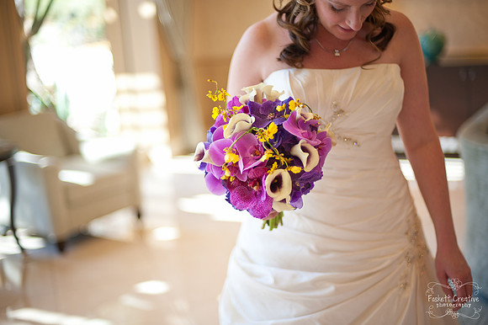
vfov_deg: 27.0
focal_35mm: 50
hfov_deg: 39.6
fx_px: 677
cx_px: 244
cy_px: 162
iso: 320
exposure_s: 1/200
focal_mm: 50
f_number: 1.4
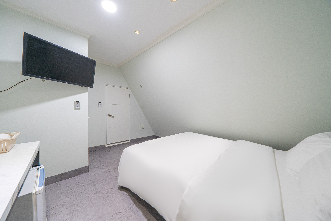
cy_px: 110
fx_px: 110
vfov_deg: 90.0
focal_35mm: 12
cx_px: 166
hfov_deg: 112.6
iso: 1600
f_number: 8
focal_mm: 12
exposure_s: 1/30
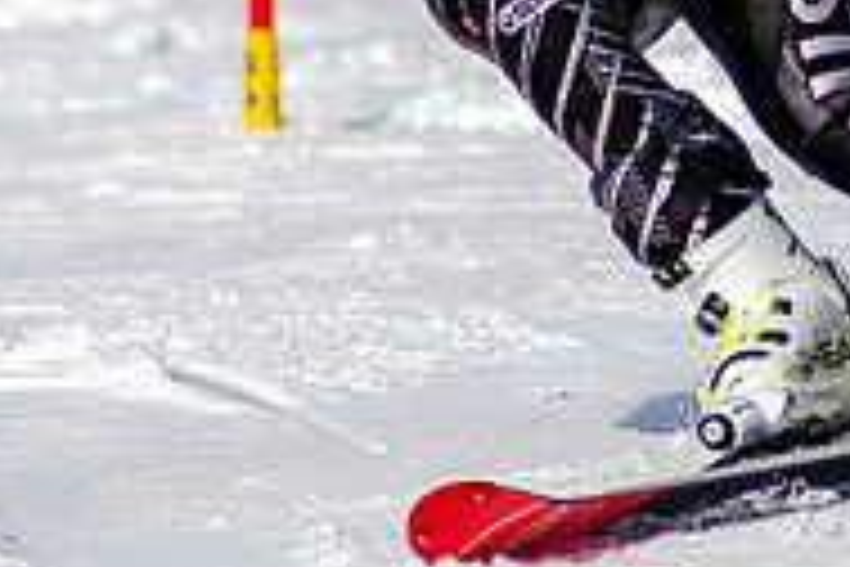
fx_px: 40301
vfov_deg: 0.8
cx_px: 813
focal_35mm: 1707
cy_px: -289
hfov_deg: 1.2
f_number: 2.8
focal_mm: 300
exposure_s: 1/5000
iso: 100
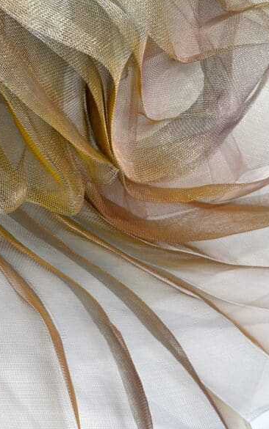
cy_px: 101
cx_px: 146
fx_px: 1043
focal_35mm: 89
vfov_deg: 23.0
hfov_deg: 14.7
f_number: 1.78
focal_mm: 6.76
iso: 64
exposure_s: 1/50
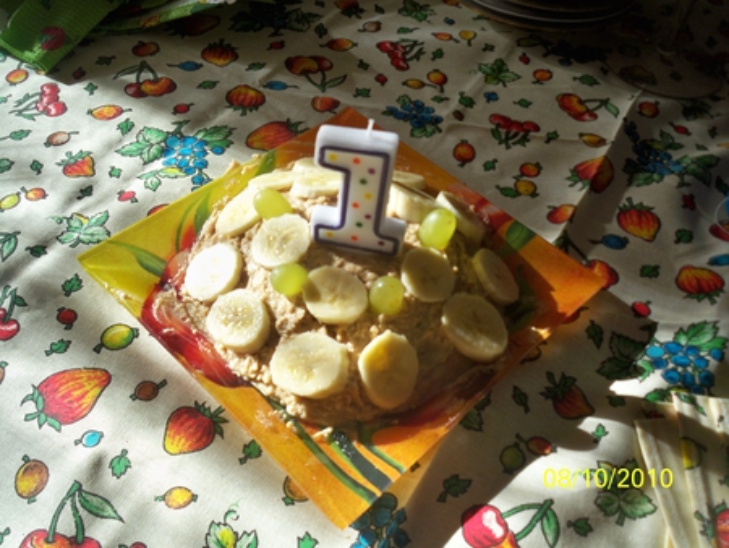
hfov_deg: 52.6
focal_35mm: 35
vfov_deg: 40.7
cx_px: 364
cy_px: 274
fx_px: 737
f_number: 3.1
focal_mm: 6.3
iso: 64
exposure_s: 1/125
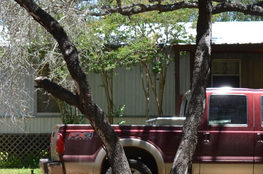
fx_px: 2032
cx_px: 269
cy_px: 110
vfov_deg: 4.9
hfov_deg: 7.4
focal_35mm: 279
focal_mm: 55
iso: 125
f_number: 7.1
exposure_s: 1/200
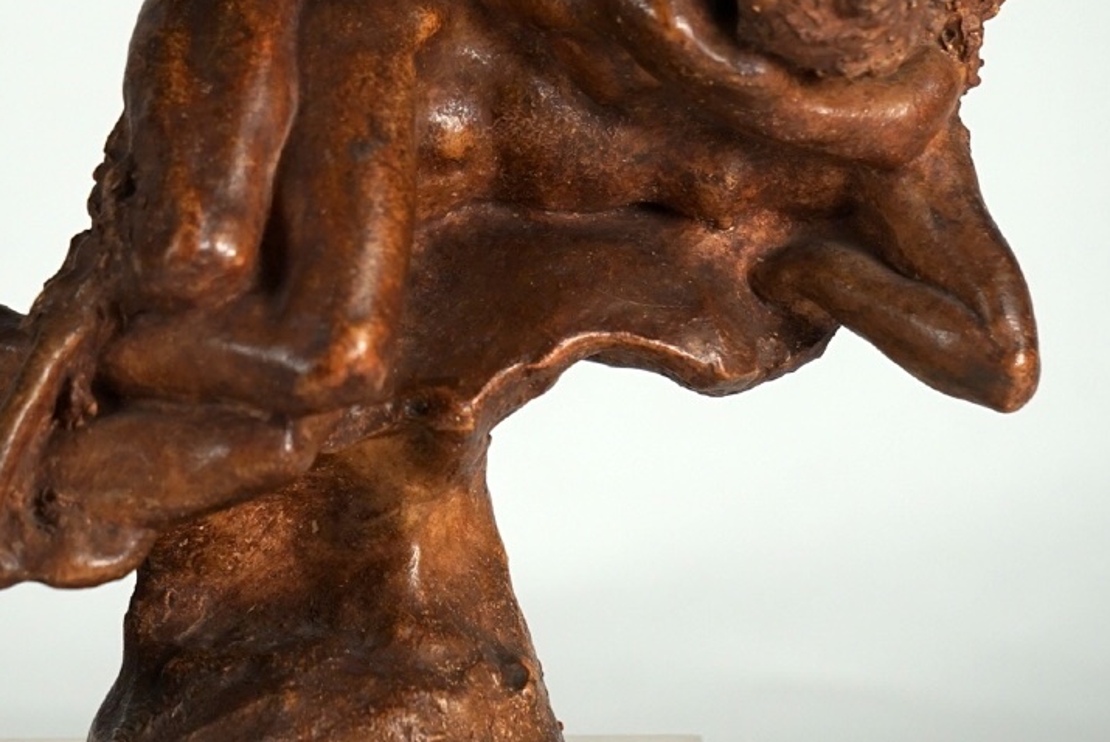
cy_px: 196
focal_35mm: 317
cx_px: 292
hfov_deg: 6.5
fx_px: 9782
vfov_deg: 4.3
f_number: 5.6
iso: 400
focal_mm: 126
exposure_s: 1/200
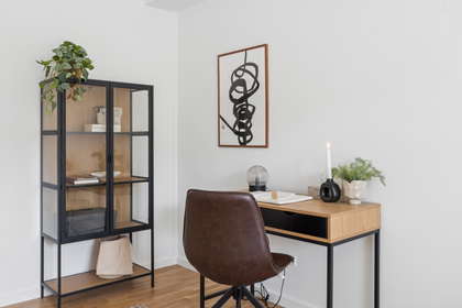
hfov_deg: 61.9
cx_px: 231
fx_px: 385
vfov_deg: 43.6
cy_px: 154
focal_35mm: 30
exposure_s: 1/20
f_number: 8
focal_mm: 20
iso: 200
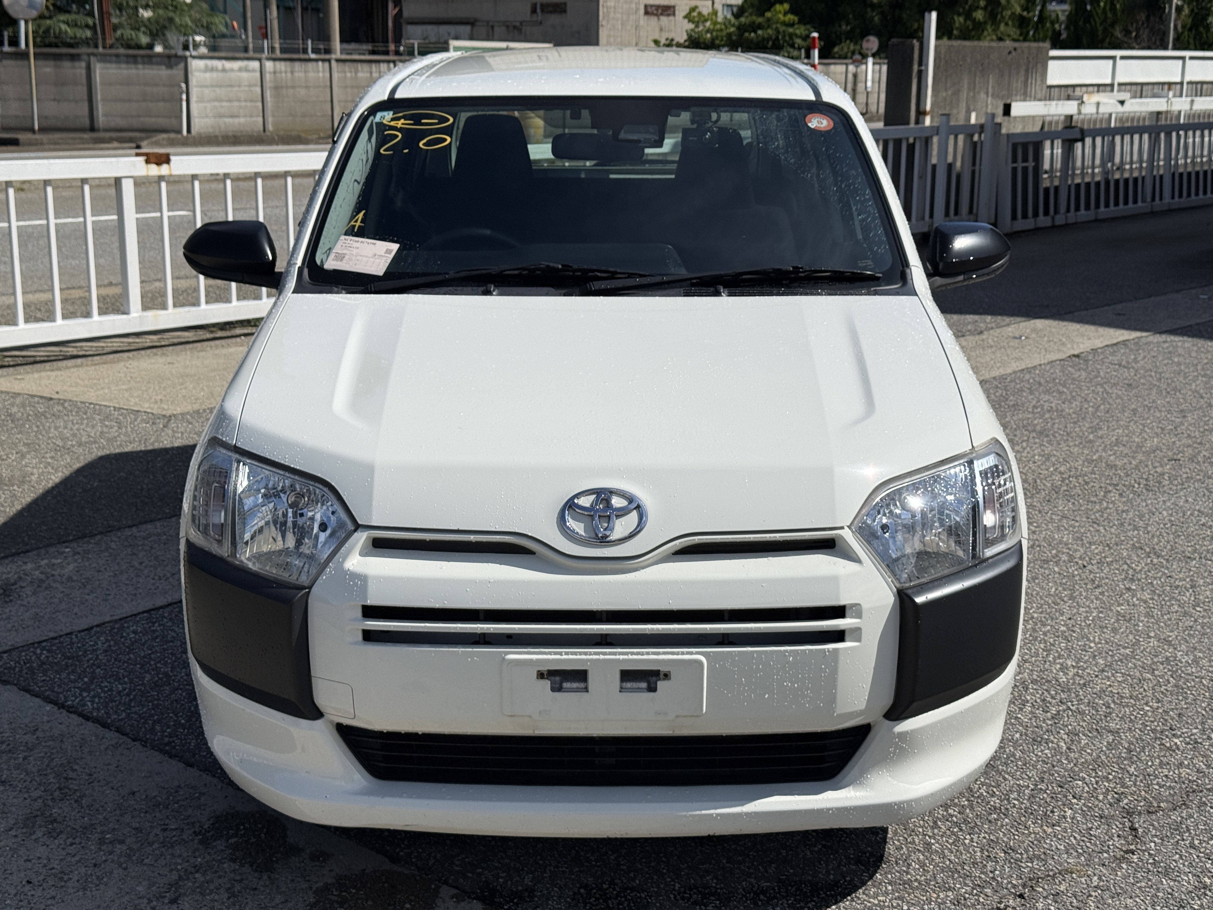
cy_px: 455
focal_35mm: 48
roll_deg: -0.8
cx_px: 606
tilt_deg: -12.8
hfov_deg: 39.7
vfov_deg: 30.3
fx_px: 1682
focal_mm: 6.76
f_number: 1.78
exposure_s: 1/11364
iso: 64
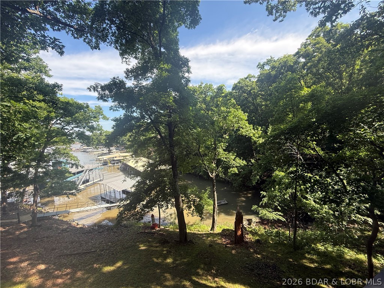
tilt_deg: -4.4
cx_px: 192
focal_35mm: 14
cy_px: 144
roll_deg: +3.8
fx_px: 155
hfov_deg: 102.1
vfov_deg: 85.7
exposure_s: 1/370
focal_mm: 2.22
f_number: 2.2
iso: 64
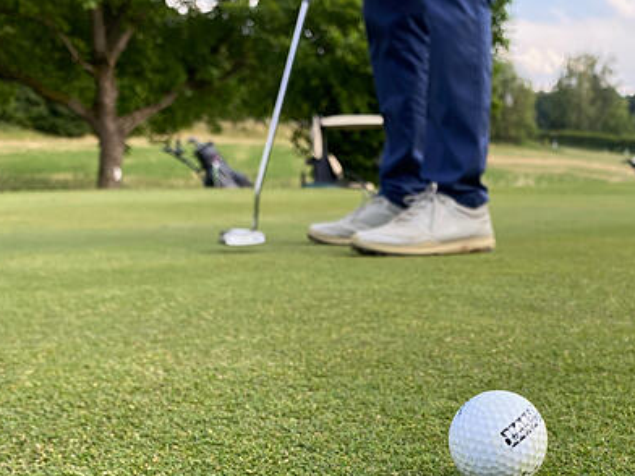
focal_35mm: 53
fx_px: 972
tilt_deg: -18.3
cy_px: 473
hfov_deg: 35.3
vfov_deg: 26.1
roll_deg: -0.8
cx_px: 483
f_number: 1.8
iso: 32
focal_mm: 4.25
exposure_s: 1/414
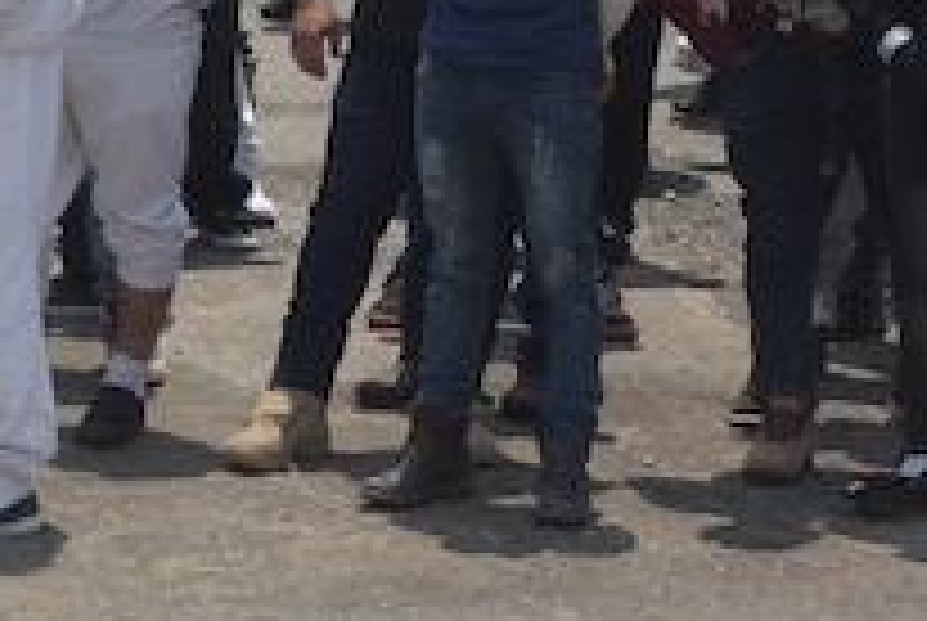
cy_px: -286
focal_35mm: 198
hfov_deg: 10.2
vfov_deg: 6.9
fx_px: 5113
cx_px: -126
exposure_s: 1/500
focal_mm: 29
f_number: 11
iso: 400
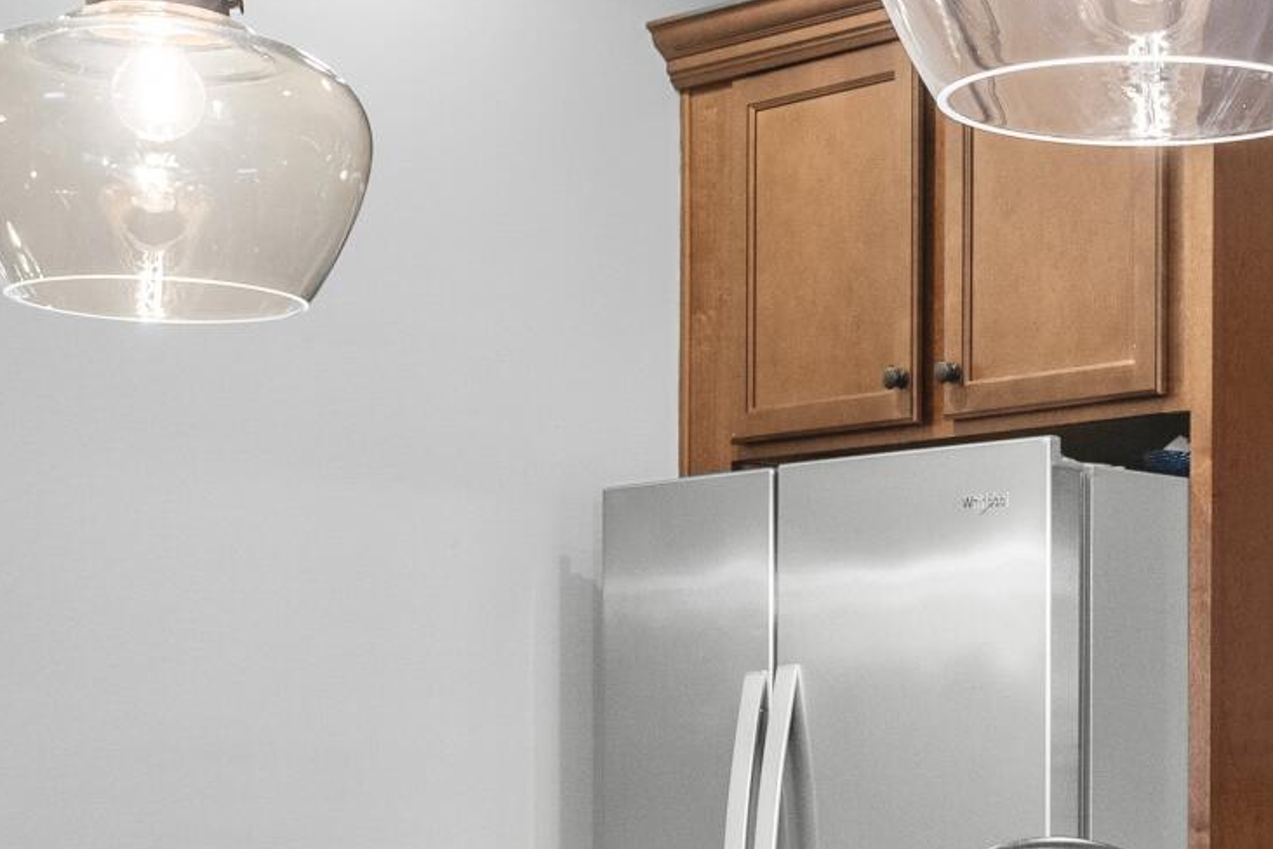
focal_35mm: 82
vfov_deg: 16.3
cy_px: 879
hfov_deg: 23.6
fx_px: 2899
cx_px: 1310
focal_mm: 20
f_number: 7.1
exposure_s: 1/2
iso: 640
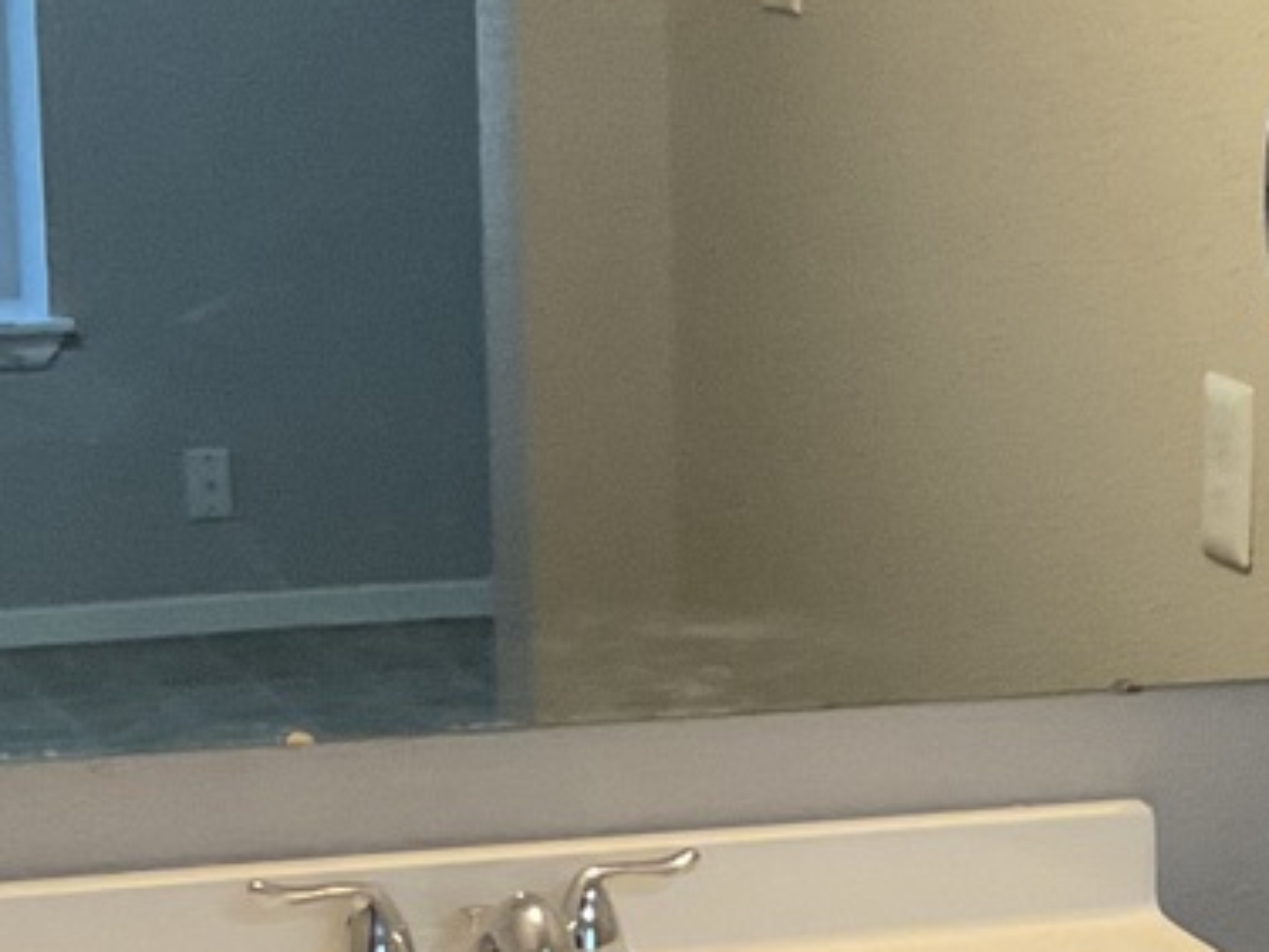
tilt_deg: -15.3
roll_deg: -2.8
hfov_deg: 16.0
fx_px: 4069
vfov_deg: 13.1
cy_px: 1003
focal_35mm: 111
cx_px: 1991
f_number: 1.8
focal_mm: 3
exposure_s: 1/60
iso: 200
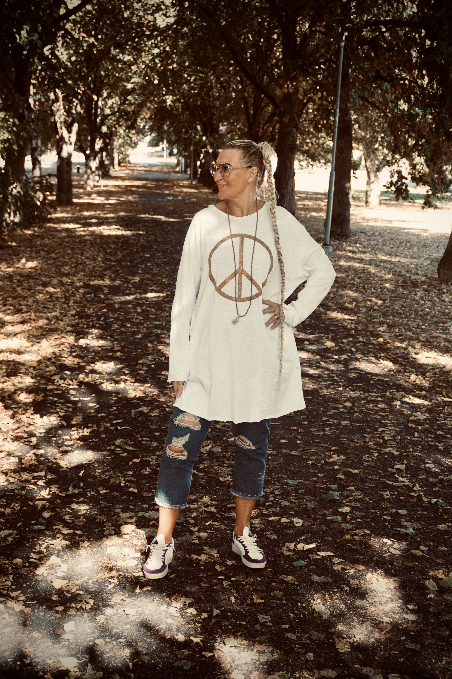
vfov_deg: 37.9
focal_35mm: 52
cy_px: 340
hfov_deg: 25.8
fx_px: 989
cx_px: 226
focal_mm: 35
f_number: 5.6
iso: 320
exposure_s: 1/160
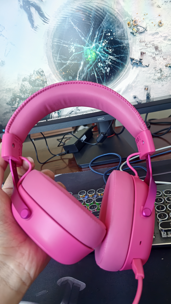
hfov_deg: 44.2
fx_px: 210
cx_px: 100
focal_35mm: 26
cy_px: 156
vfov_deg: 71.9
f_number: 1.88
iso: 272
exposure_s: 1/100
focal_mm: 5.56
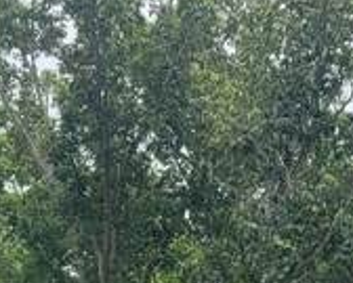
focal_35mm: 193
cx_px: 382
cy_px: 820
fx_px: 2020
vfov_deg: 7.2
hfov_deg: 9.9
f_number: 1.8
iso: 40
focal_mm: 5.4
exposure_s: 1/2210
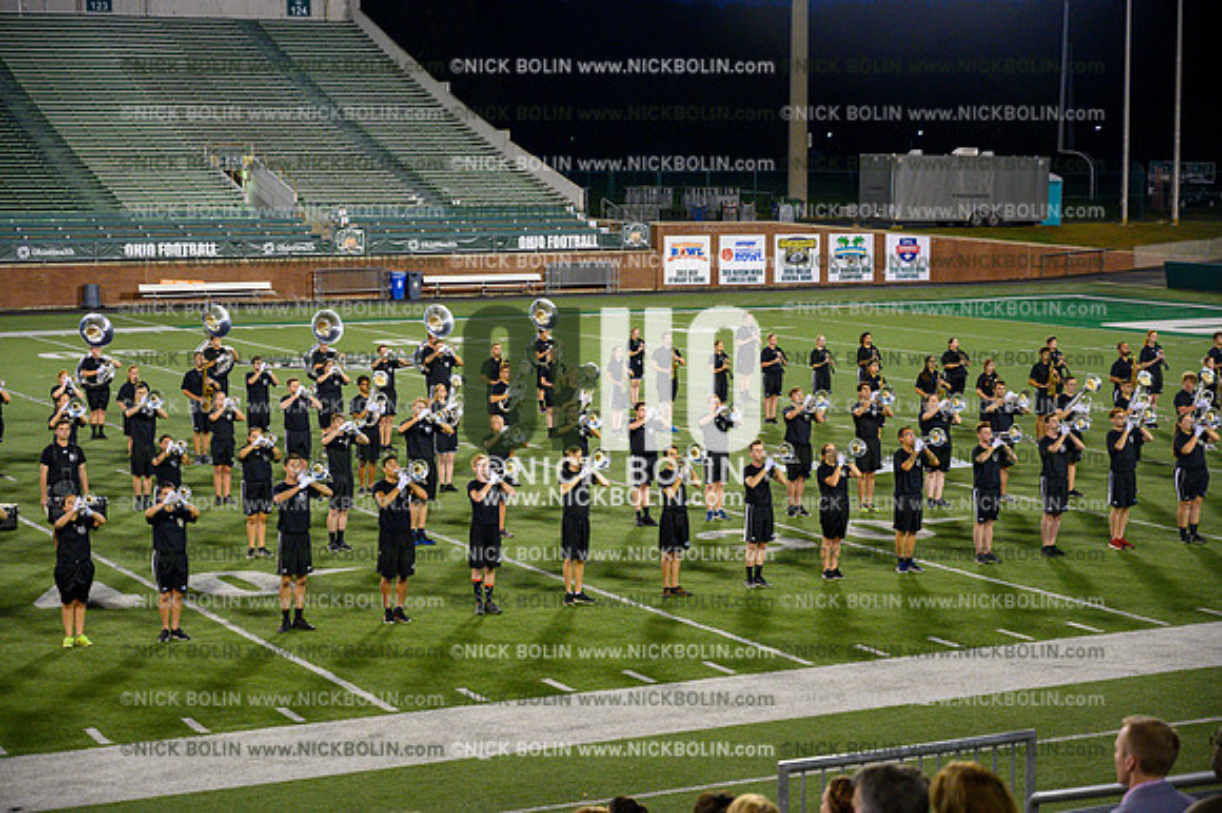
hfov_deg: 28.9
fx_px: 2375
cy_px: 406
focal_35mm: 70
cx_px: 611
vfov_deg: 19.4
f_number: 4
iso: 4000
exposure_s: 1/1000
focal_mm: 70
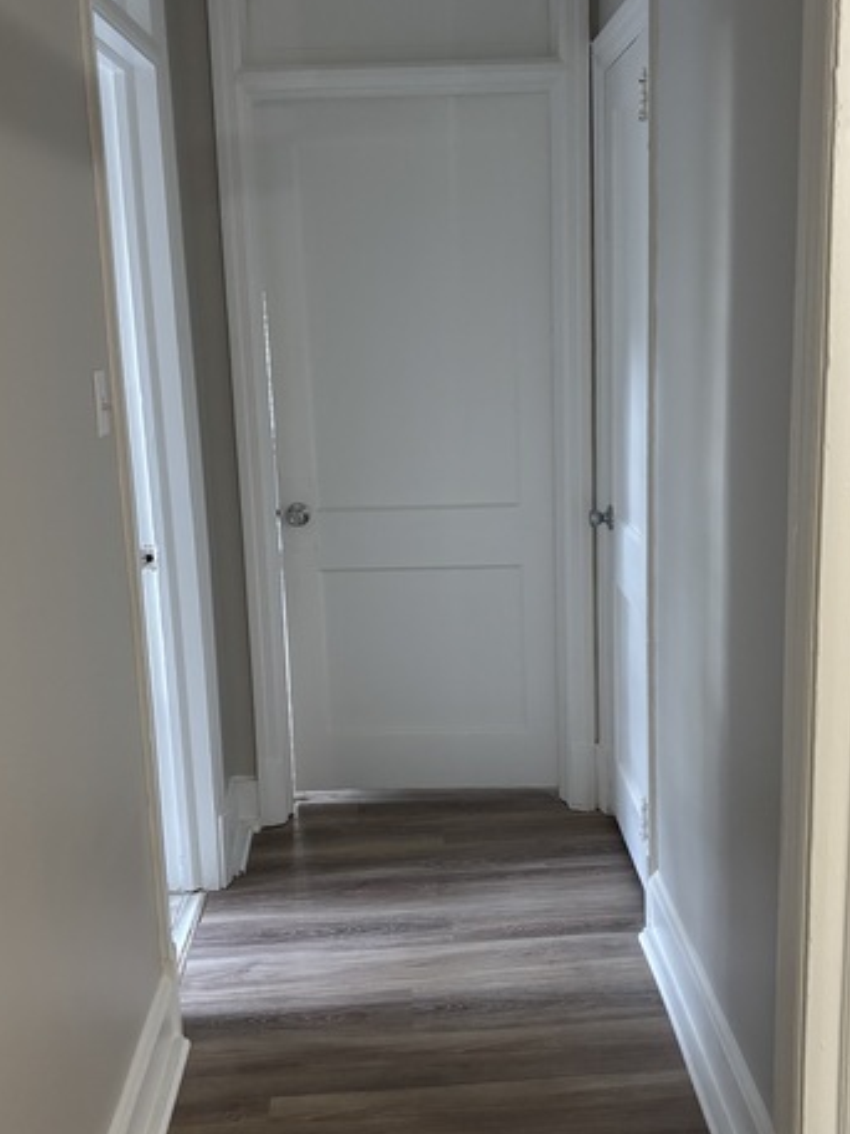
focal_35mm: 38
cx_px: 470
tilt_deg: -11.7
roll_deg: +1.9
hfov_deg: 37.7
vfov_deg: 49.0
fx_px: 1244
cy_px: 551
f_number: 1.6
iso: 320
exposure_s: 1/60
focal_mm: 5.96
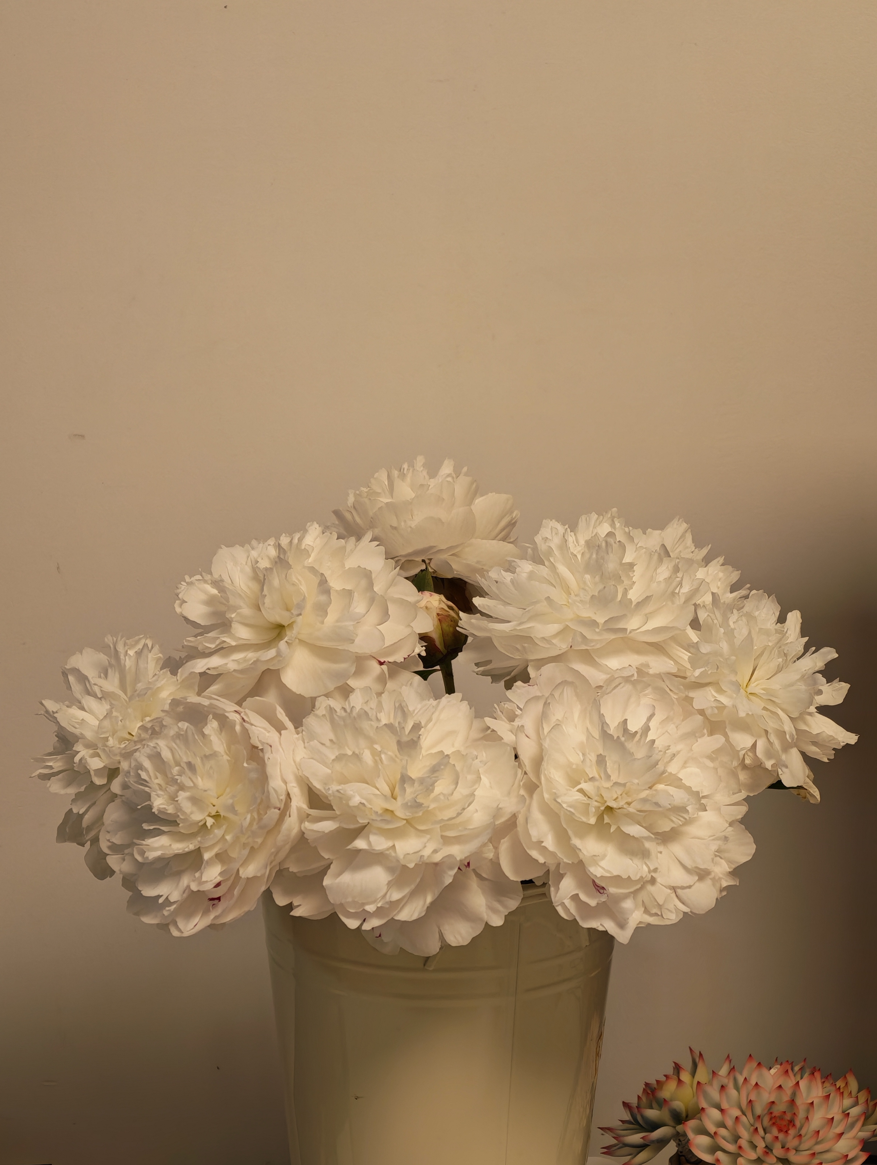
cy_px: 582
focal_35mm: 116
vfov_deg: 16.9
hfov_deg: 12.8
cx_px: 438
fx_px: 3909
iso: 1250
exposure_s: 1/50
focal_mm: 22.48
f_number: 2.6
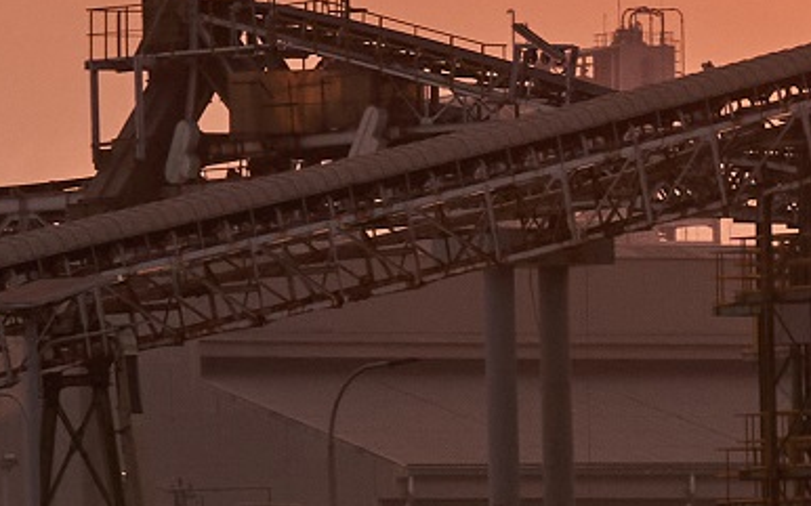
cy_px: 124
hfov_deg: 3.8
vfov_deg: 2.4
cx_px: 836
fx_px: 12241
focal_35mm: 554
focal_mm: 70
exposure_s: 1/100
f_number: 18
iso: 400
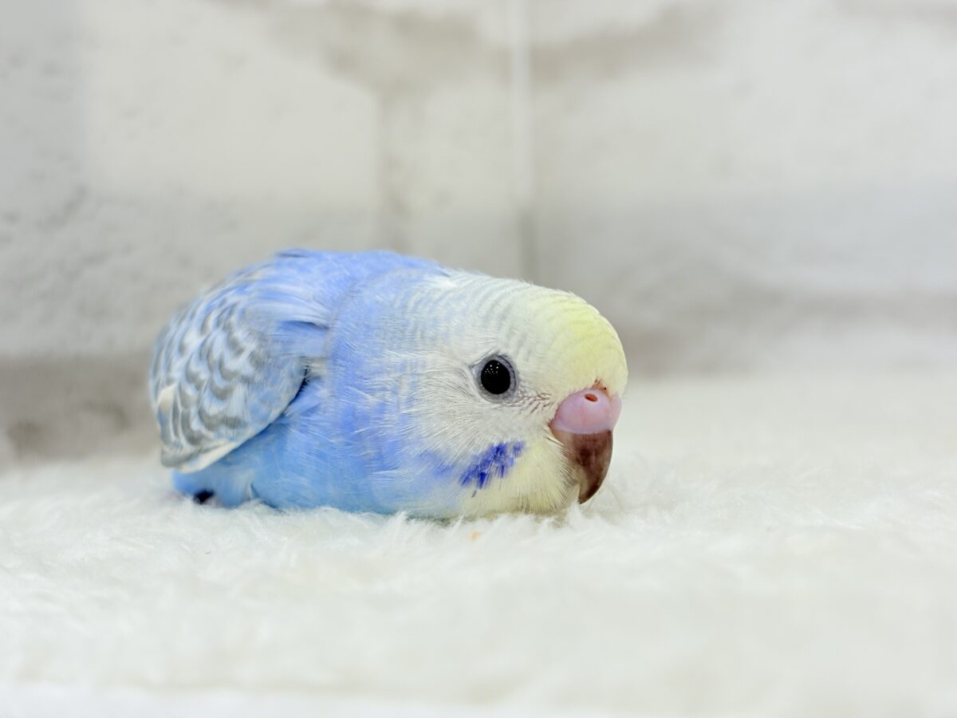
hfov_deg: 36.8
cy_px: 359
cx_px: 478
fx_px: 1438
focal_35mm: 52
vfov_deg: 28.0
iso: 64
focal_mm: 5.96
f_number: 1.6
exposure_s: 1/100
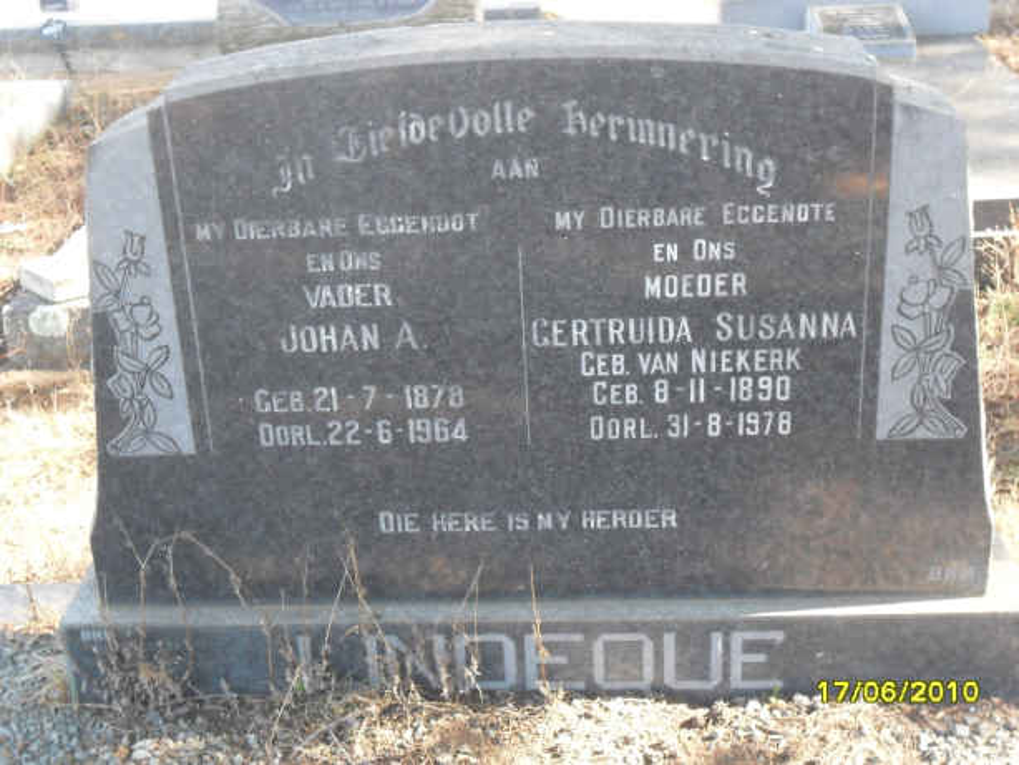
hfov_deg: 36.8
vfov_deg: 28.1
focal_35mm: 52
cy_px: 382
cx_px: 510
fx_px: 1531
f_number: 5
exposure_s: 1/60
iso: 320
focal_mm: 9.3
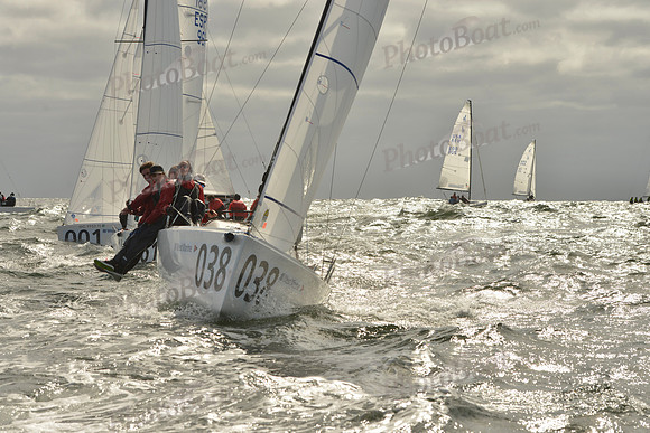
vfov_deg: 15.2
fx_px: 1625
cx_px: 325
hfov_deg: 22.6
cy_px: 216
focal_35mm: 90
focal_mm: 90
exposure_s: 1/3200
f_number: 9
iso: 400
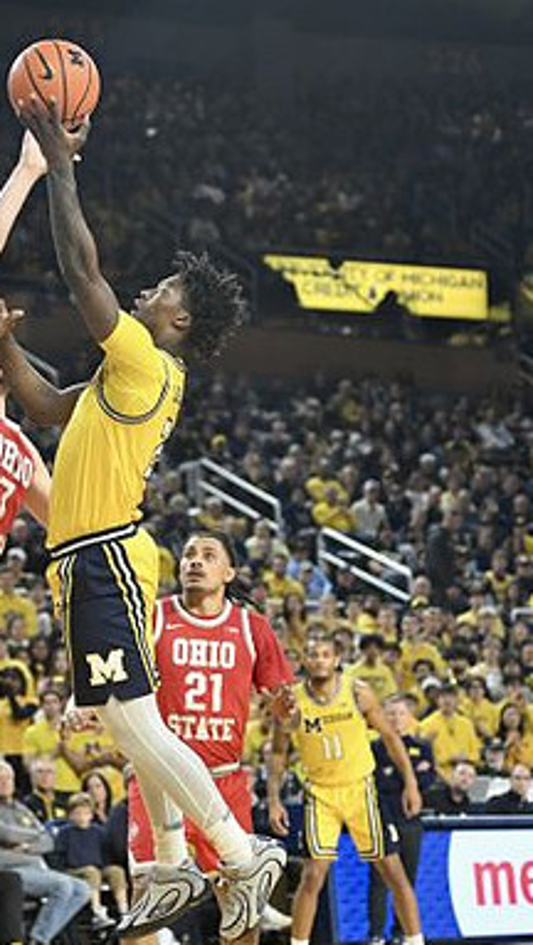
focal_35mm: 111
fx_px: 2783
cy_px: 472
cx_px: 91
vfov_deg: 19.3
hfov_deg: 10.9
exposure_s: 1/1250
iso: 3200
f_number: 2.8
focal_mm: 70
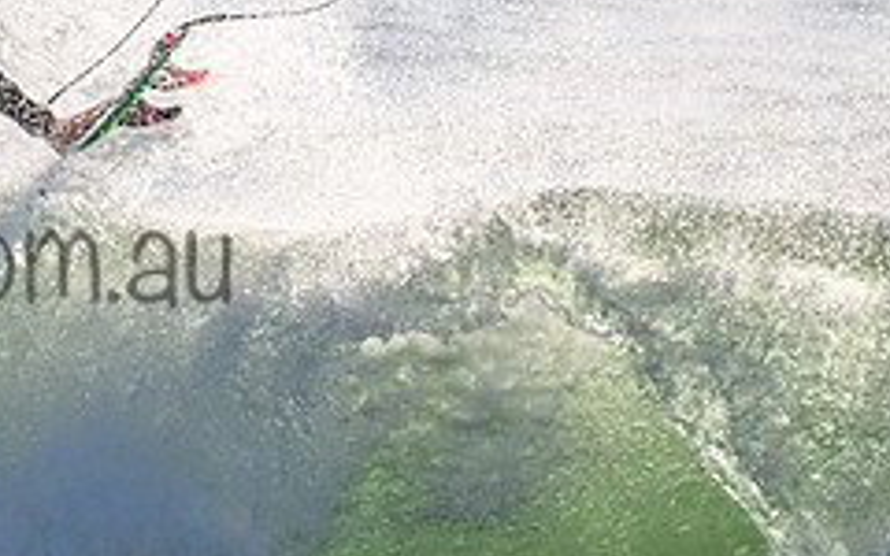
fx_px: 43102
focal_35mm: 1777
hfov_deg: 1.2
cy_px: 217
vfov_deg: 0.7
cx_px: -159
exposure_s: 1/2000
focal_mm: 720
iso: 800
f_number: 11
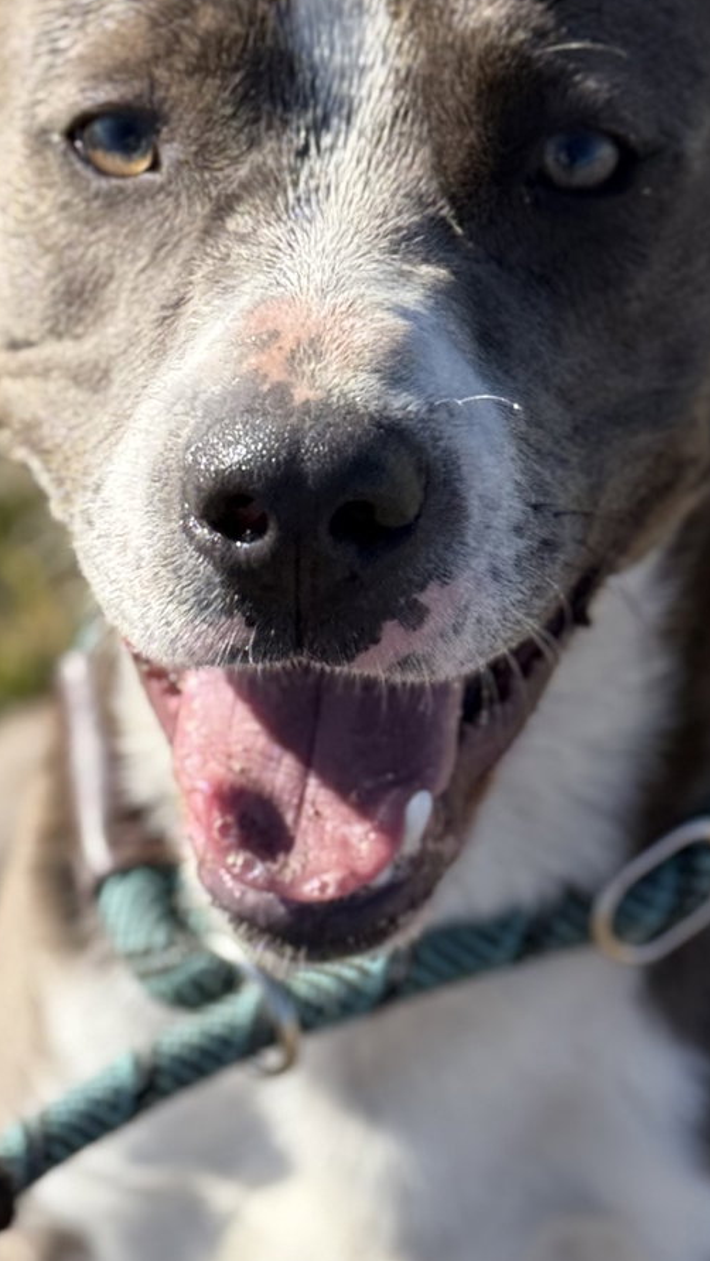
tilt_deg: -52.9
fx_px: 4182
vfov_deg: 17.2
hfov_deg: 9.7
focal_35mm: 125
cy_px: 627
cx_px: 332
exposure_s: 1/2342
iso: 80
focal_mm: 6.76
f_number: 1.78
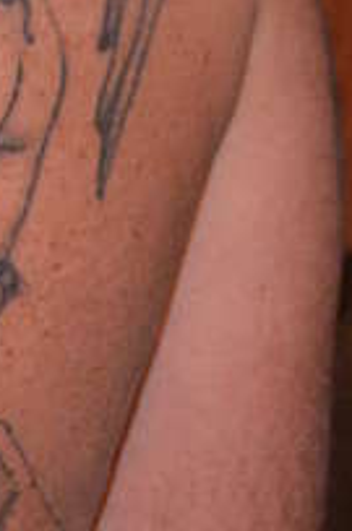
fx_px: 5398
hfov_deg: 3.7
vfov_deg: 5.6
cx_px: -300
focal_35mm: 366
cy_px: 213
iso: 3200
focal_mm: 55
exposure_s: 1/60
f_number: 4
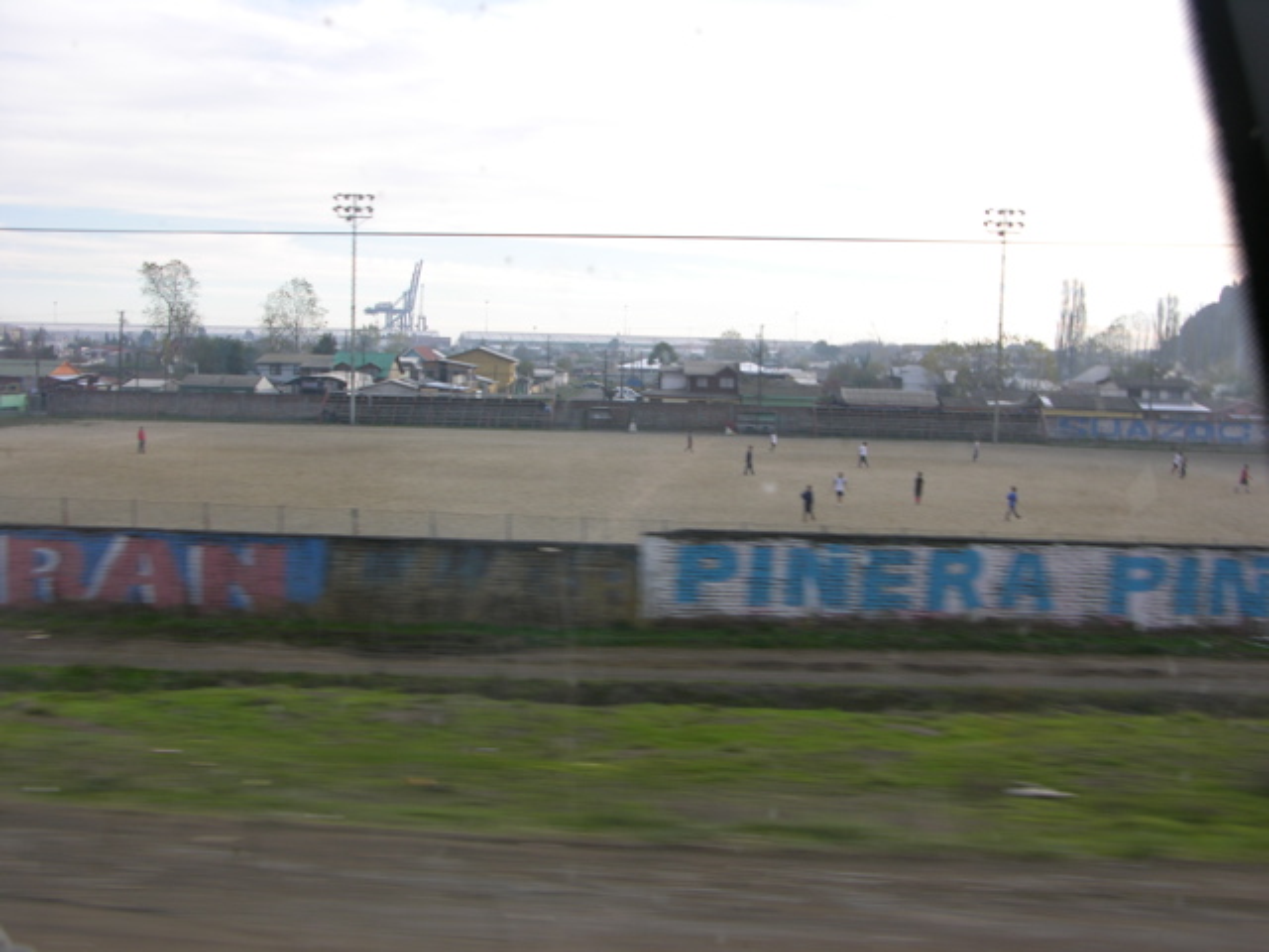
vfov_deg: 36.8
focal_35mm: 39
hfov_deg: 47.9
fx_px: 1430
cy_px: 476
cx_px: 634
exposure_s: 1/64.7
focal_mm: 10
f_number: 4.1
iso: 50
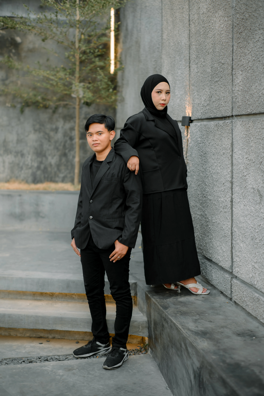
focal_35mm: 50
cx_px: 132
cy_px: 198
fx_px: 551
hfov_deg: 27.0
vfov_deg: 39.6
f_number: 1.8
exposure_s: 1/320
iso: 100
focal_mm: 50
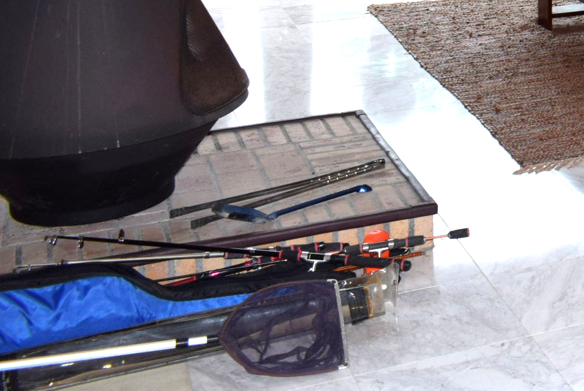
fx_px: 1396
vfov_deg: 14.7
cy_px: -216
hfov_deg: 20.2
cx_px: 885
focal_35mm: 86
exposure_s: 1/125
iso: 400
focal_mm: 18
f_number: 5.6
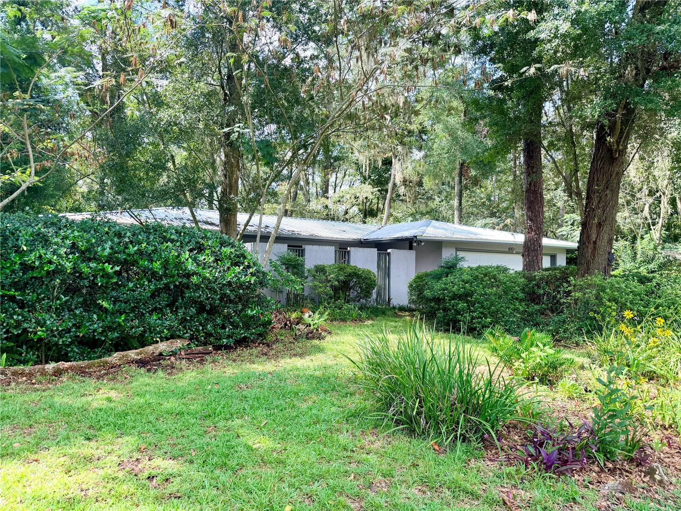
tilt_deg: +2.0
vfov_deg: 56.8
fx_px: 472
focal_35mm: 24
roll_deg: -1.2
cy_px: 256
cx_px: 340
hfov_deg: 71.6
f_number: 1.78
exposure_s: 1/1075
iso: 100
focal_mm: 6.76
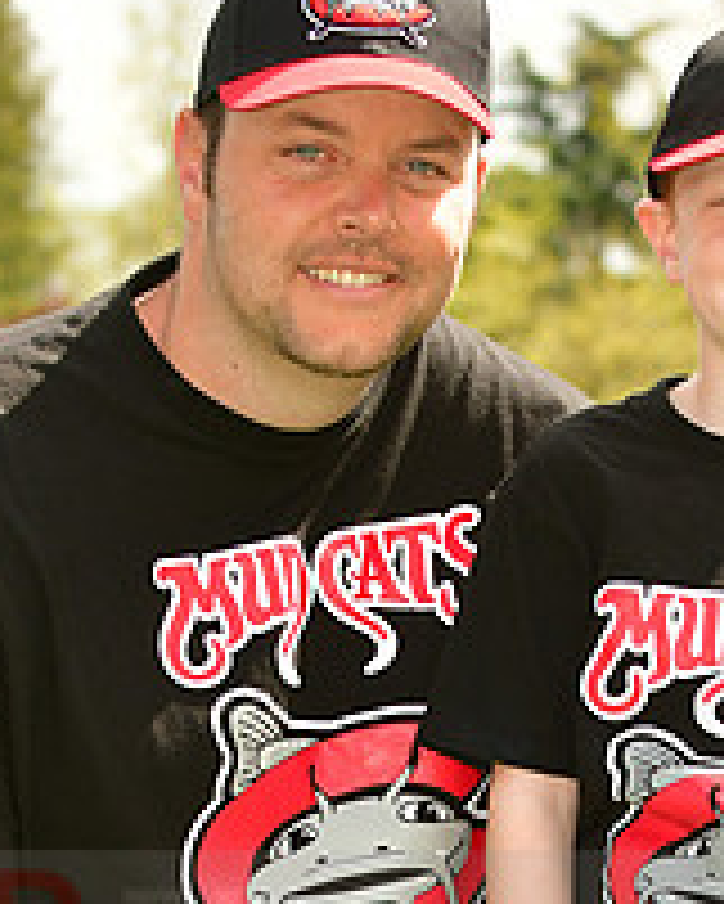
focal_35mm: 284
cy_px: 913
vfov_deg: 6.8
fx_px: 7601
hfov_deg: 5.5
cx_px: 447
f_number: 5
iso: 200
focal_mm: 70
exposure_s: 1/640
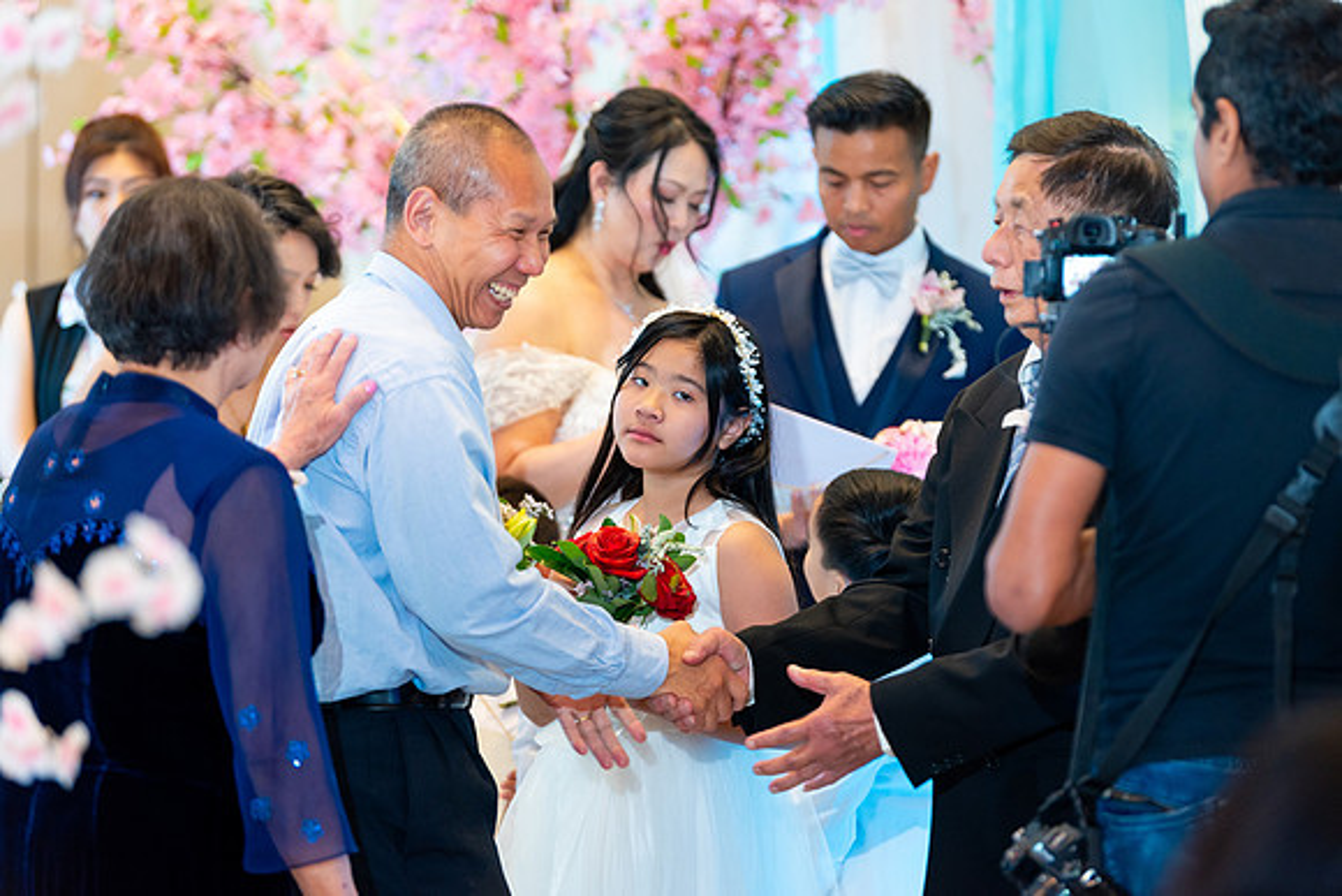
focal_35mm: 135
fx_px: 5033
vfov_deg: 10.2
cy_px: 448
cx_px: 671
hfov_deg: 15.2
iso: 800
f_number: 2.8
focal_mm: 135
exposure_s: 1/200
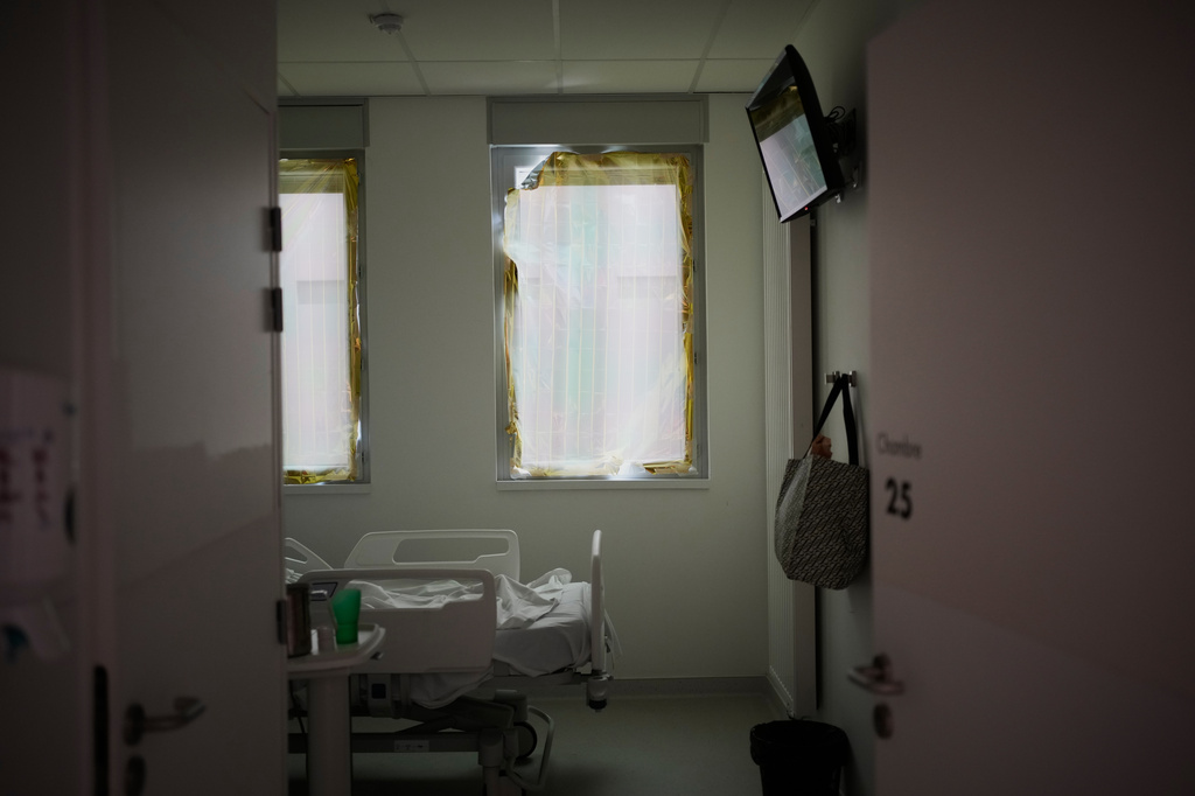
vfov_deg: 37.8
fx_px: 1161
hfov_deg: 54.4
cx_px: 598
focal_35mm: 35
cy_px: 398
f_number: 1.8
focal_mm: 35
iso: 1000
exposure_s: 1/160
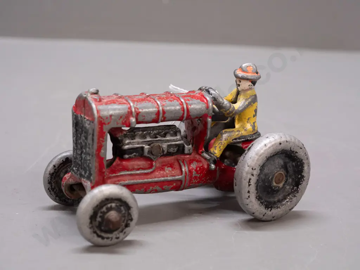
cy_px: 135
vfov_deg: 21.0
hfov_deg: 27.8
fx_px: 728
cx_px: 180
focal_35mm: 70
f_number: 5.6
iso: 3200
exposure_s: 1/125
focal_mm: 35
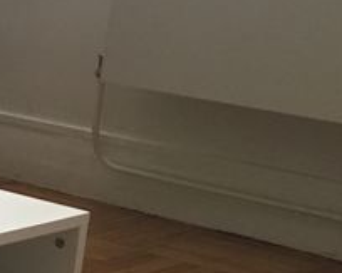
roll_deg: -0.3
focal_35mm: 139
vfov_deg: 10.9
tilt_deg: -19.3
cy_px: 325
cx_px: -396
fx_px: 1406
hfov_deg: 12.0
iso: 160
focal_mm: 4.15
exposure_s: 1/33
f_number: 2.2
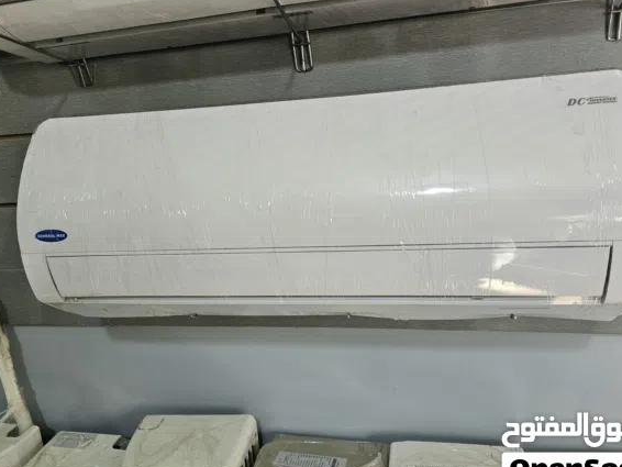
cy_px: 254
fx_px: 467
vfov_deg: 53.0
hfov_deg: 67.2
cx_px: 336
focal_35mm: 26
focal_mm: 6.3
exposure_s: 1/190
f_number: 1.7
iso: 250
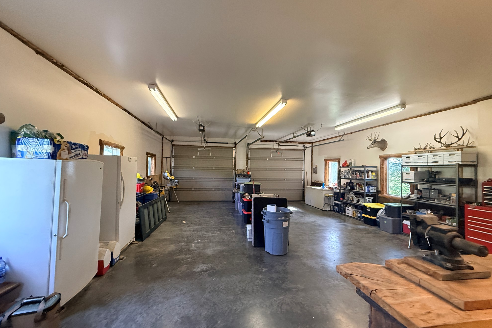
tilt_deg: +1.3
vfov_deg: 77.3
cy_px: 164
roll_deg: -0.6
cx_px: 243
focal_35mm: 15
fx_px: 205
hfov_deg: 100.4
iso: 500
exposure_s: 1/120
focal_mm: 2.22
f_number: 2.2
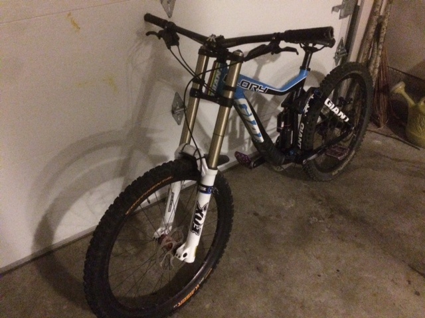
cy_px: 159
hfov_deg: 61.7
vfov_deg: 48.2
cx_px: 212
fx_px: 356
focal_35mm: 29
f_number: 2.2
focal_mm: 4.15
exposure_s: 1/15
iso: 1250
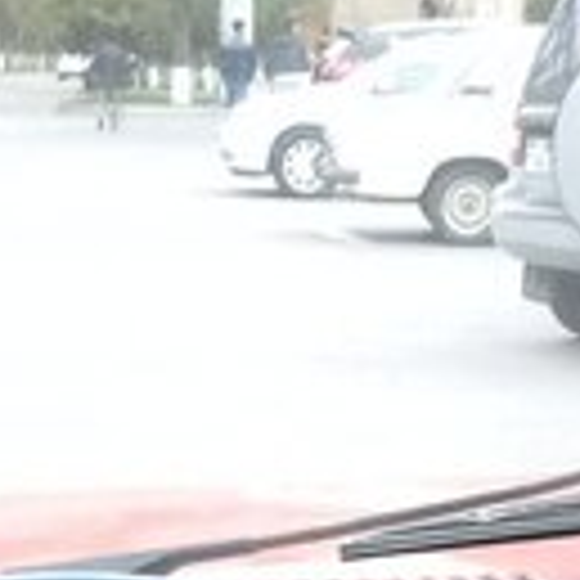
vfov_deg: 15.7
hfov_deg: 16.6
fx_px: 1990
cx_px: 283
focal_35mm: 105
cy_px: 782
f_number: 2.2
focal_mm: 3.3
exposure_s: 1/33
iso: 64
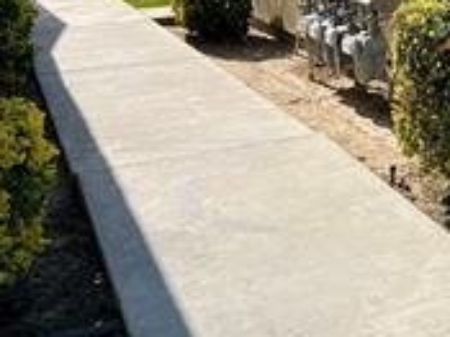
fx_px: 870
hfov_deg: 26.0
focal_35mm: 67
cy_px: -91
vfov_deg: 20.2
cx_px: 537
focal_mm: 5.7
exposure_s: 1/4115
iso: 50
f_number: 1.5
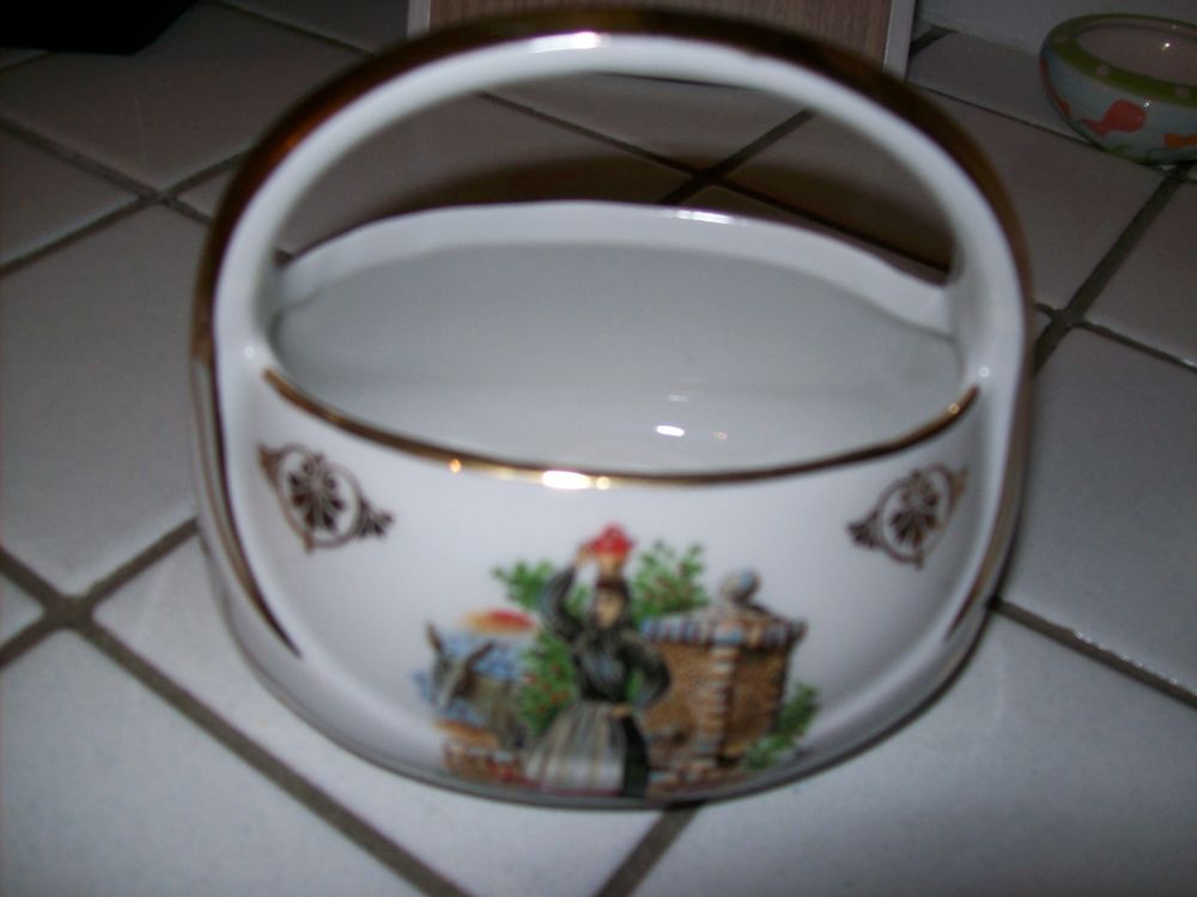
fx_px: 1244
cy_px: 448
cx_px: 598
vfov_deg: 39.6
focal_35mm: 36
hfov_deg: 51.4
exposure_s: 1/64
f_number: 2.7
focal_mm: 6
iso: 80
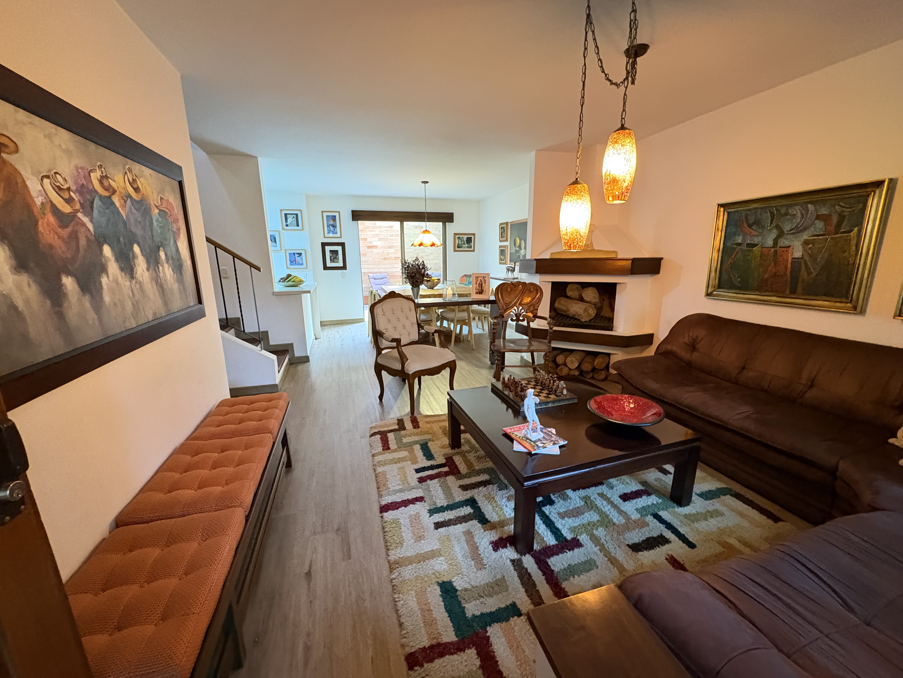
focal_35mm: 14
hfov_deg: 102.1
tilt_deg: -12.1
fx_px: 365
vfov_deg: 85.7
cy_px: 339
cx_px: 452
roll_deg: +1.2
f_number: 2.2
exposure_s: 1/30
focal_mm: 2.22
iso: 1000
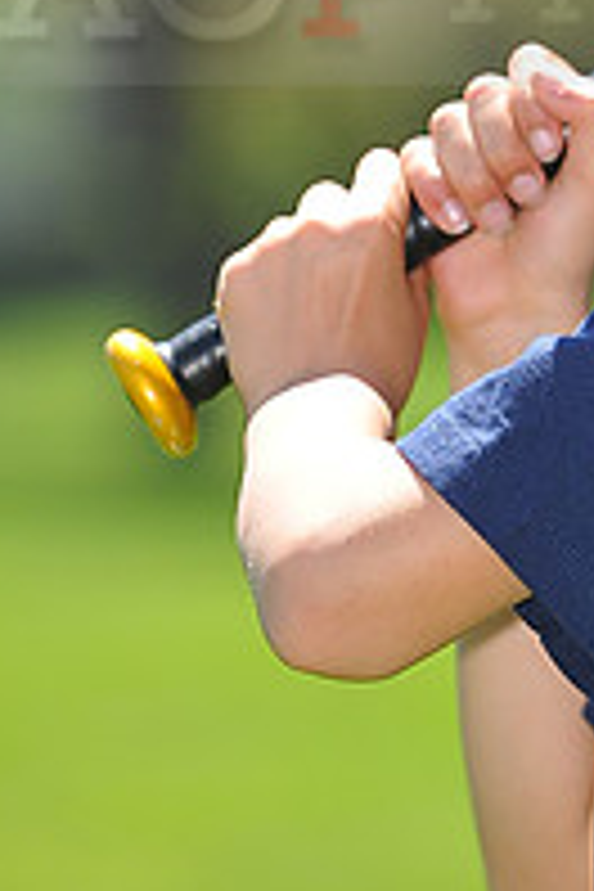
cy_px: -58
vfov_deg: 3.5
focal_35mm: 587
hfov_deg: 2.3
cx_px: 778
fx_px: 14527
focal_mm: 200
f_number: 4.5
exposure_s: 1/640
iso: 200
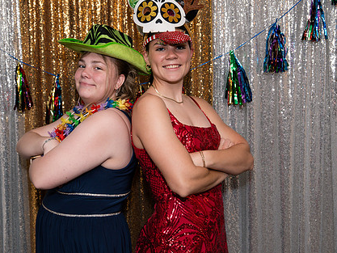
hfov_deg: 35.5
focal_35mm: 54
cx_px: 143
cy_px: 122
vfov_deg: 27.0
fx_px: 526
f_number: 4
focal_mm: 39
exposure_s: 1/250
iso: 400
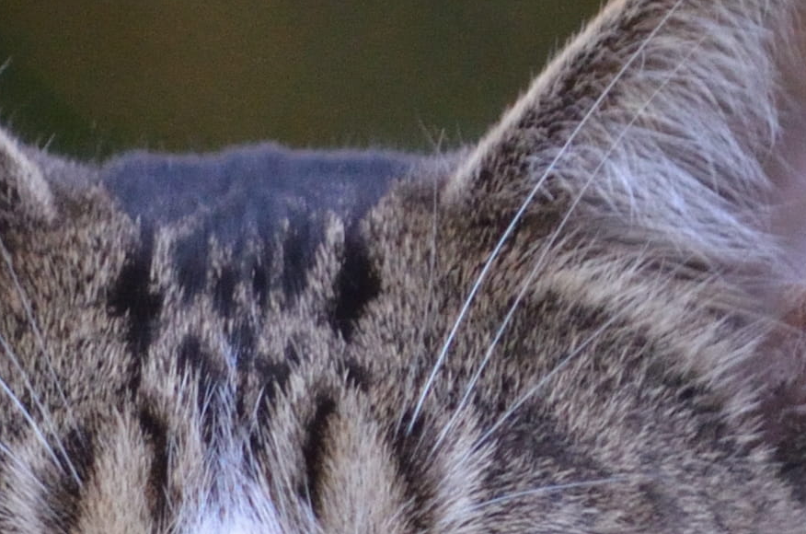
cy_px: 727
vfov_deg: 0.6
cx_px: -170
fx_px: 49036
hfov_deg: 0.9
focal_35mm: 2195
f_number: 5.6
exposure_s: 1/200
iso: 1600
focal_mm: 260
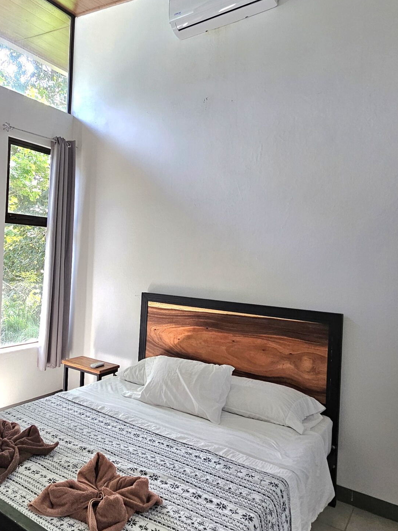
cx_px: 132
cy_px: 230
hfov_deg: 57.6
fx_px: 353
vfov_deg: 73.6
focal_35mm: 23
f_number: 2.2
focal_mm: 2.2
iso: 125
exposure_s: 1/60.2
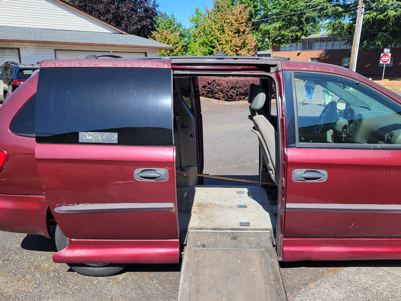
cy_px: 164
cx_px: 202
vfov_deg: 44.1
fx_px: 371
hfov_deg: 56.8
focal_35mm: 32
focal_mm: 5.4
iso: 40
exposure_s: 1/1157
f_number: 1.8
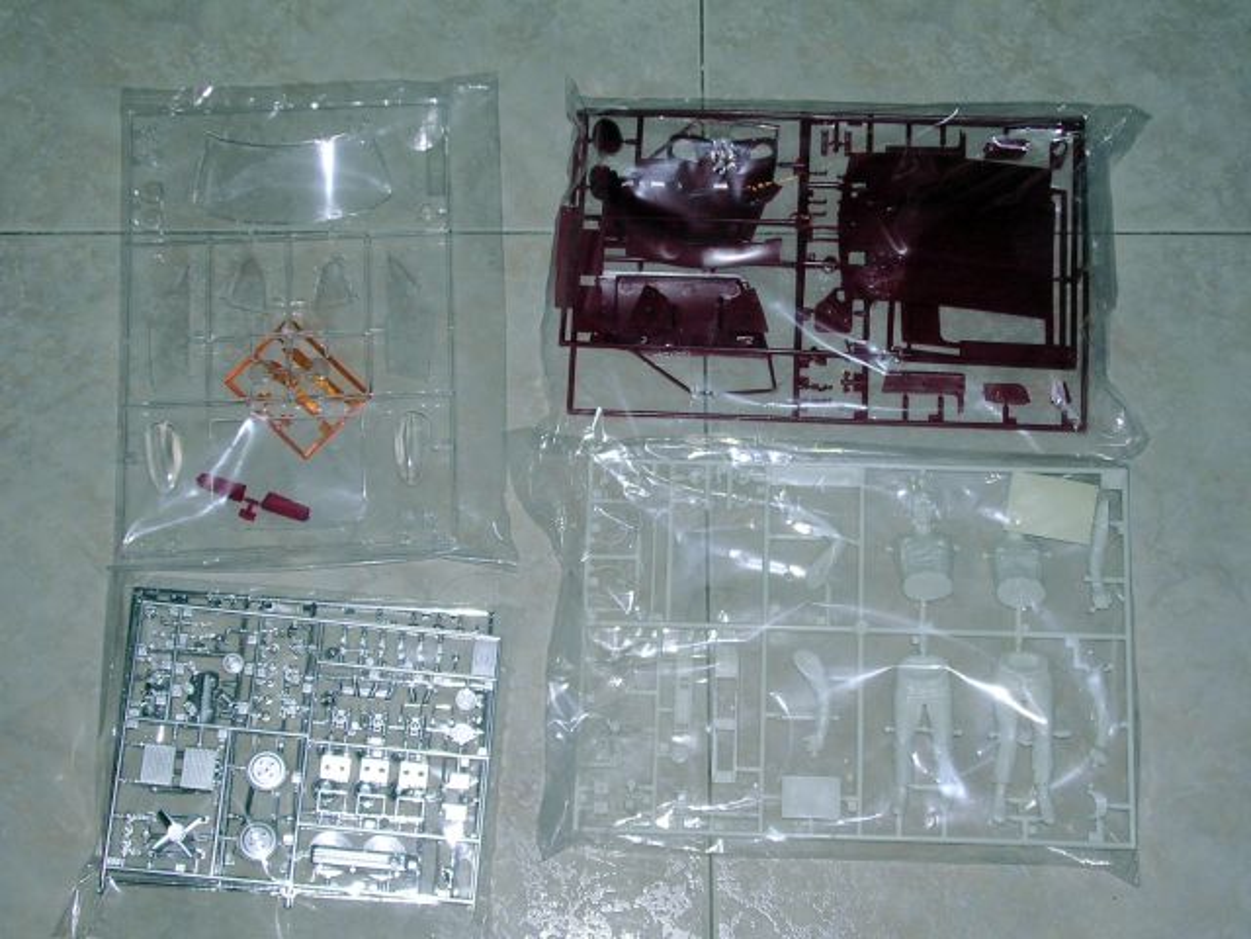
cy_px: 470
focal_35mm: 60
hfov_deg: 32.2
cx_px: 626
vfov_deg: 24.4
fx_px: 2168
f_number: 3.4
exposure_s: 1/60.1
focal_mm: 9.1
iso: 100
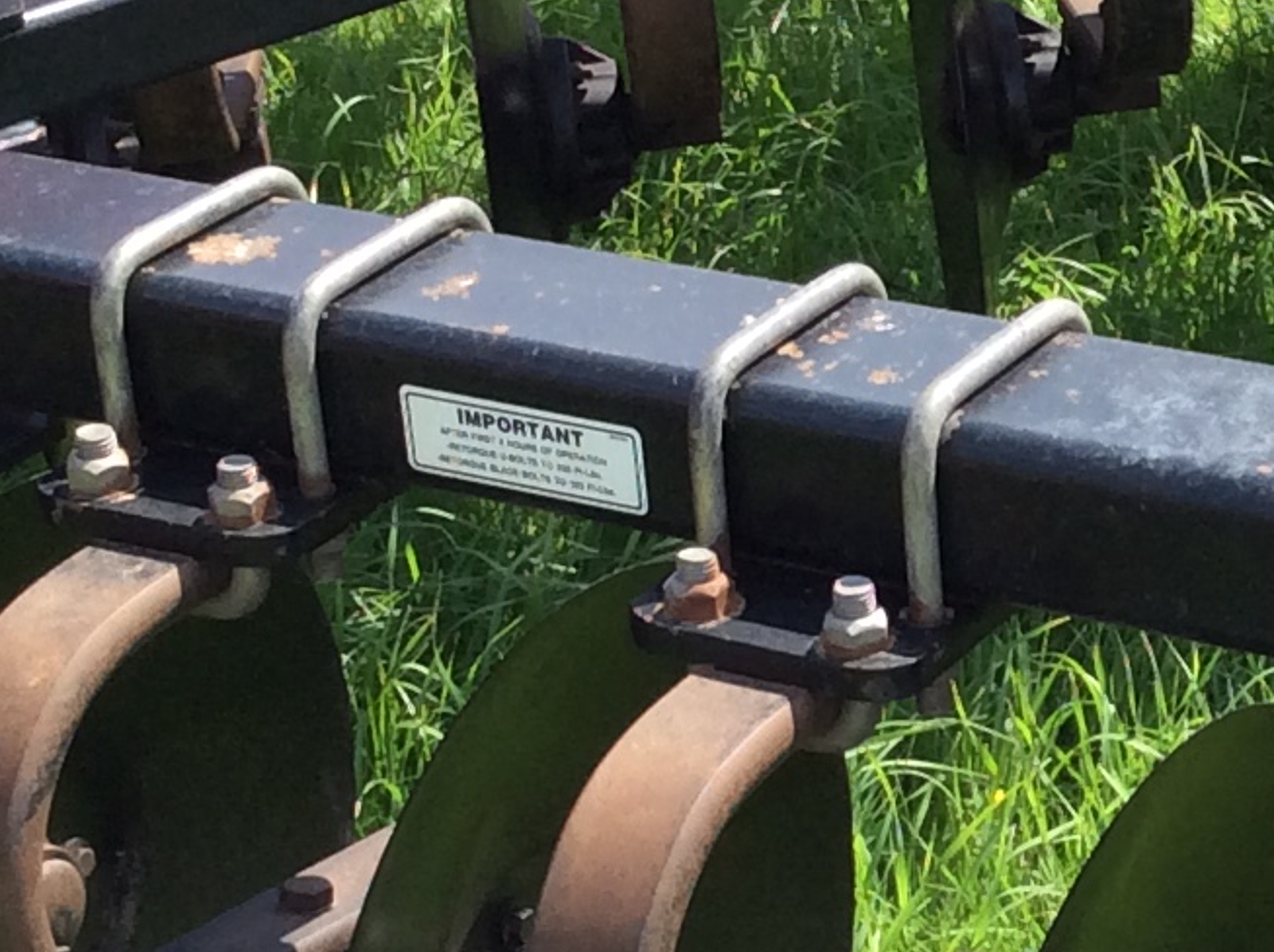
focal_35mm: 127
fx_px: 4668
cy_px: 451
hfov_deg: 15.2
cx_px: 1327
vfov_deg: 11.6
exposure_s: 1/622
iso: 32
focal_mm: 3.3
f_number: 2.4
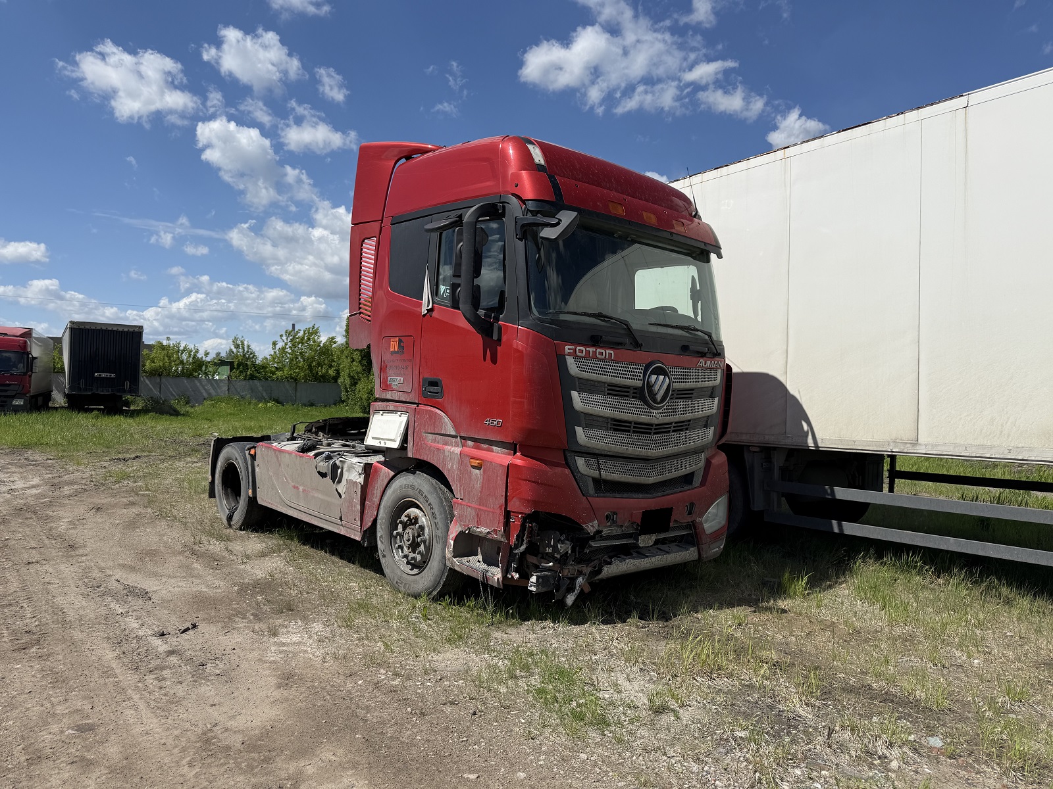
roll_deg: -1.6
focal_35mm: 24
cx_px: 526
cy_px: 394
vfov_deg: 56.8
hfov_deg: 71.6
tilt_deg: +0.8
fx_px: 730
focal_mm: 6.76
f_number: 1.78
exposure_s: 1/7353
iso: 80
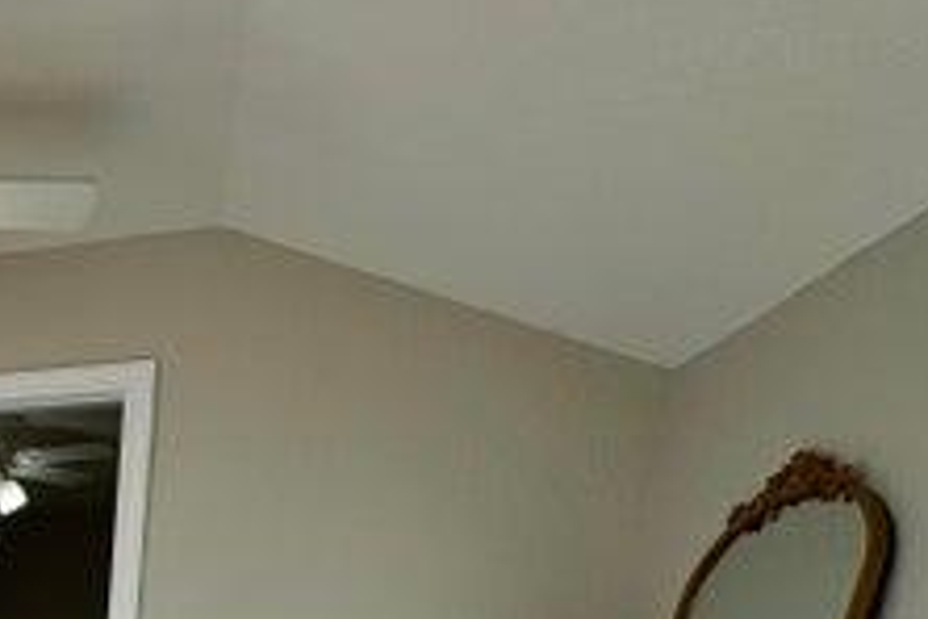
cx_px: -251
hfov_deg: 34.4
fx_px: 1083
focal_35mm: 42
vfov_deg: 24.5
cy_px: 937
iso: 40
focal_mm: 2.22
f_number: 2.2
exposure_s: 1/246
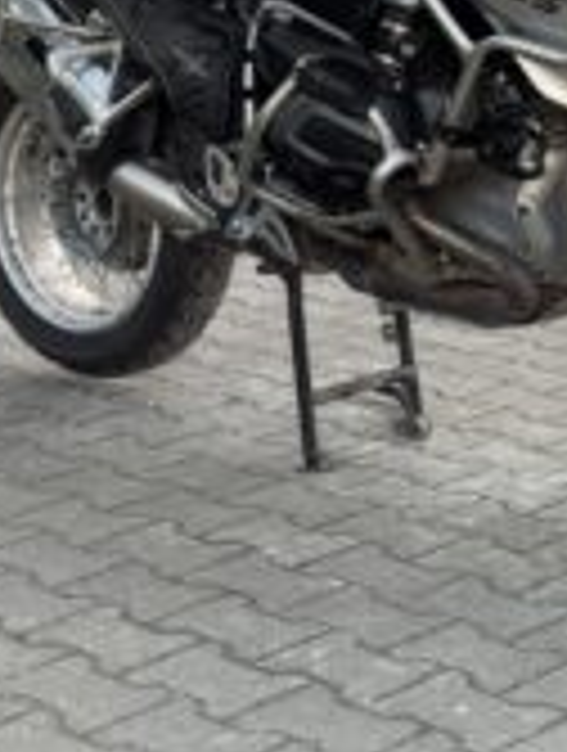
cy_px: 16
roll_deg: -0.4
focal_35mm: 107
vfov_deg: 17.9
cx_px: 418
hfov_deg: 13.8
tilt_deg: -6.2
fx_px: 2328
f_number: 1.78
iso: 200
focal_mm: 6.76
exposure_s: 1/198
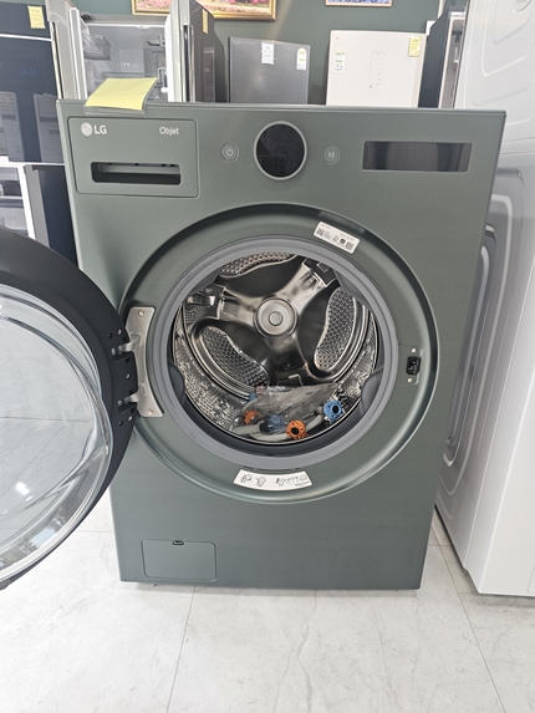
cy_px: 356
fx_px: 474
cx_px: 268
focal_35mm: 23
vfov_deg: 73.9
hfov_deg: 58.9
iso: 200
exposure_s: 1/120
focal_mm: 6.3
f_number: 1.7
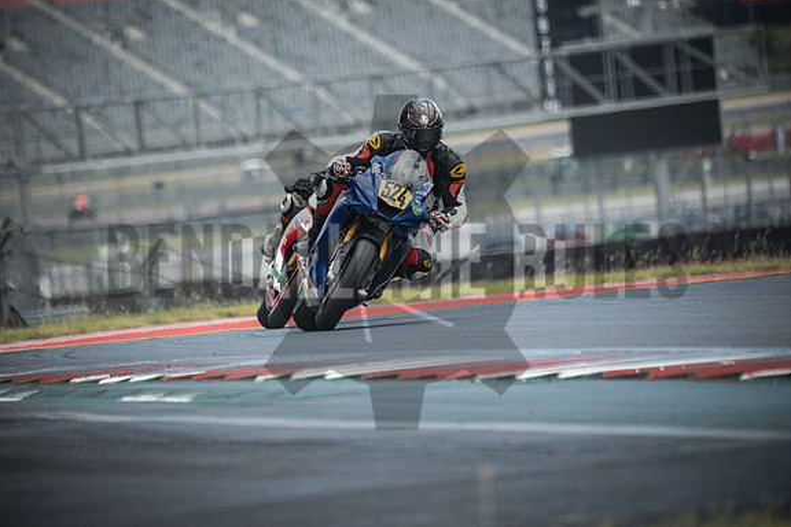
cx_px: 397
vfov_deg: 2.3
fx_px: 13270
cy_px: 263
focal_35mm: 604
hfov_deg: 3.4
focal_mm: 400
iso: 3200
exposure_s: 1/2500
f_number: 5.6
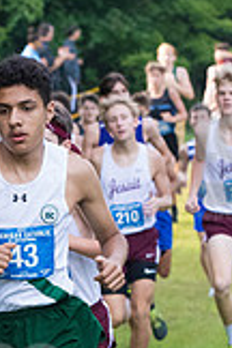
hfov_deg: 3.3
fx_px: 4011
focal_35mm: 415
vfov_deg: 5.0
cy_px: 389
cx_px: 12
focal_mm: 100
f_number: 5
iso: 3200
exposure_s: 1/1600
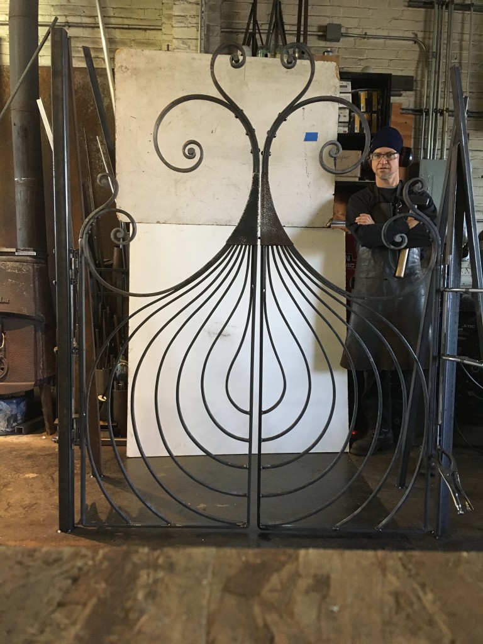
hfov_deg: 48.2
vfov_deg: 61.7
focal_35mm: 29
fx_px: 540
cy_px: 322
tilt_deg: -5.6
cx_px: 242
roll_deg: -1.1
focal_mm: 4.15
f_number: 2.2
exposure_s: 1/24
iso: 200
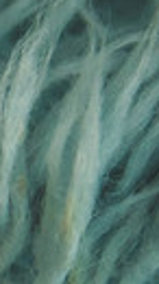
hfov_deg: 4.0
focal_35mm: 290
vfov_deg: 7.3
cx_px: -433
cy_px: 412
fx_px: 2176
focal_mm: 62
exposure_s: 1/125
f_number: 2.8
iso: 1600
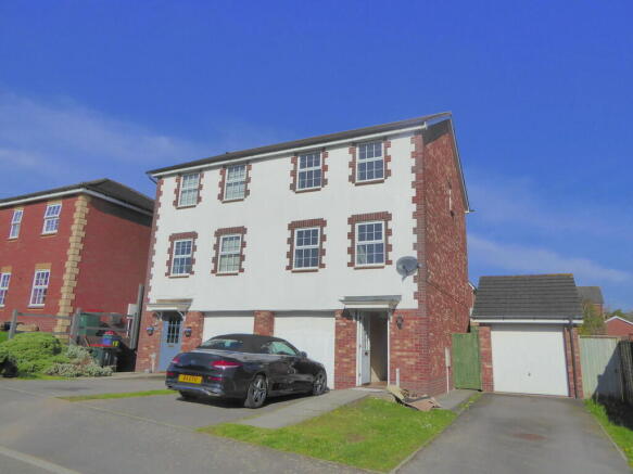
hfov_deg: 69.4
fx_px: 457
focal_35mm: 25
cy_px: 237
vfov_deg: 54.9
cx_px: 316
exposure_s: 1/2000
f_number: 4
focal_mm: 4.3
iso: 125
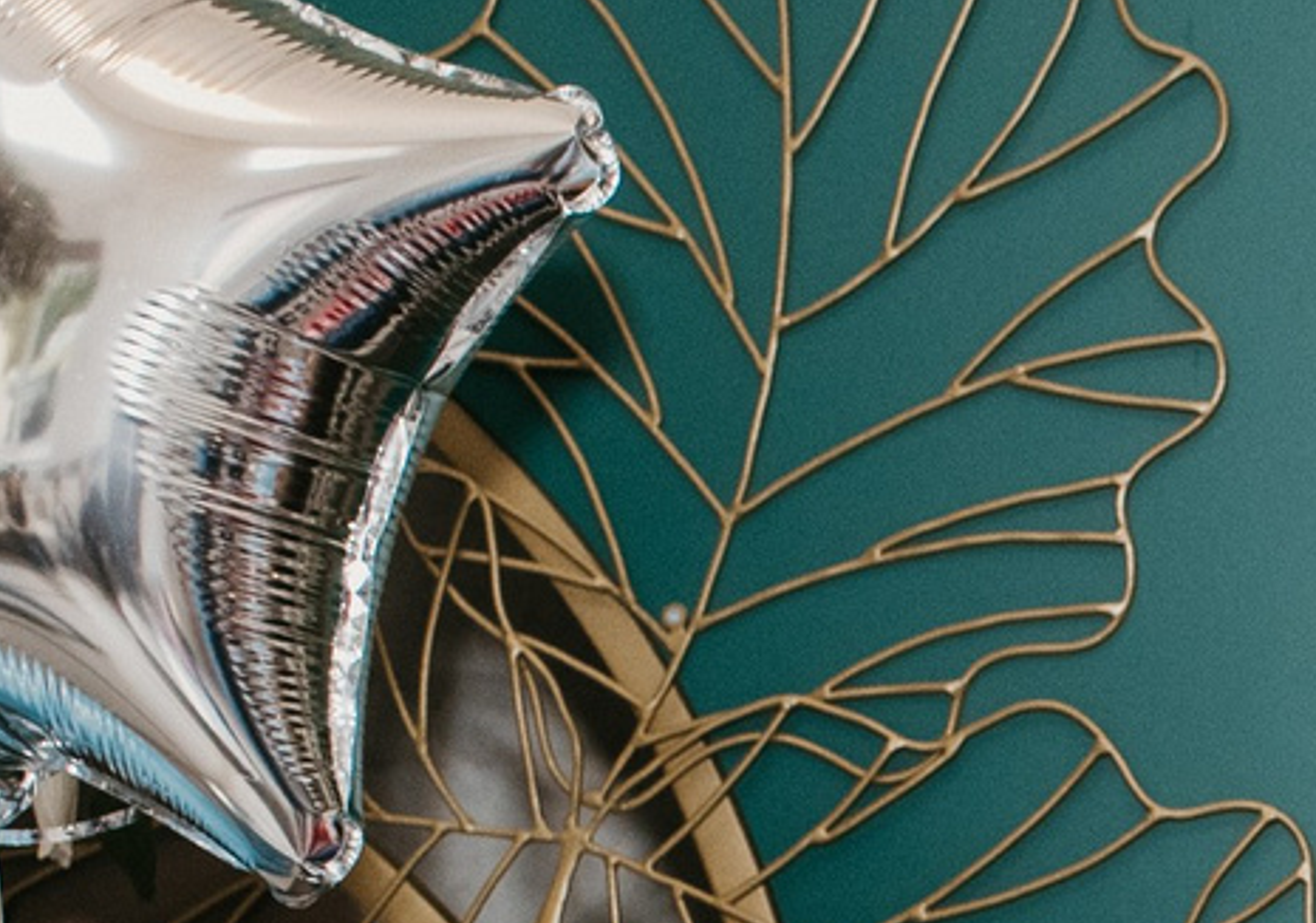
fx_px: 7540
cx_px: 2285
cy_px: 1921
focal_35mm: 203
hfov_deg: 9.5
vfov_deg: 6.8
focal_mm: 35
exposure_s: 1/160
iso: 500
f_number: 4
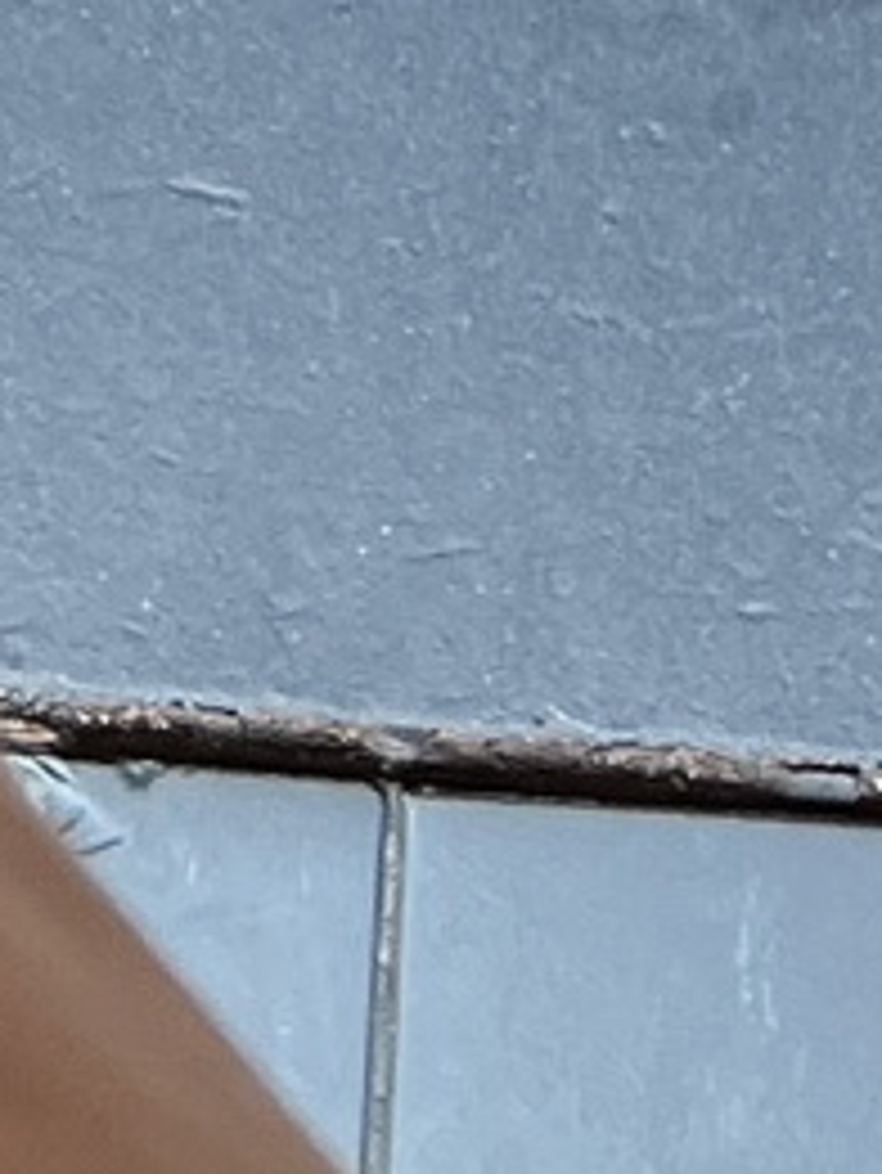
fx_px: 6925
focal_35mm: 204
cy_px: -3216
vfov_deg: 7.5
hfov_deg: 6.6
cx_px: -1760
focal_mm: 5.7
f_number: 1.5
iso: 64
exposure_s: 1/100
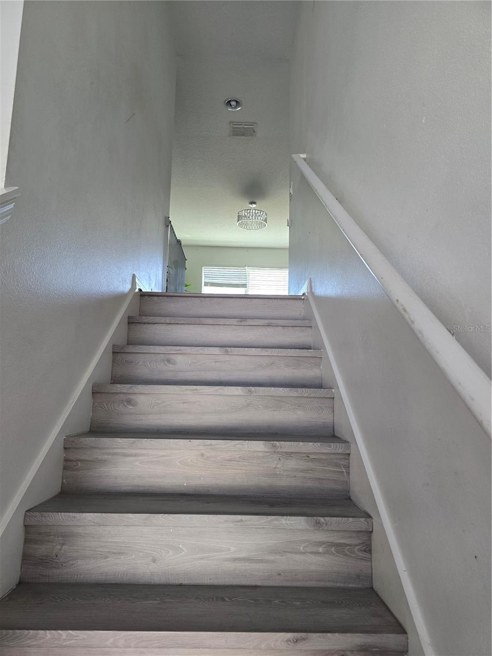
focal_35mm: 23
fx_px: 436
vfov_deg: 73.9
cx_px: 246
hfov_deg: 58.9
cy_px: 328
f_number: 1.7
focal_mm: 6.3
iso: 200
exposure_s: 1/120
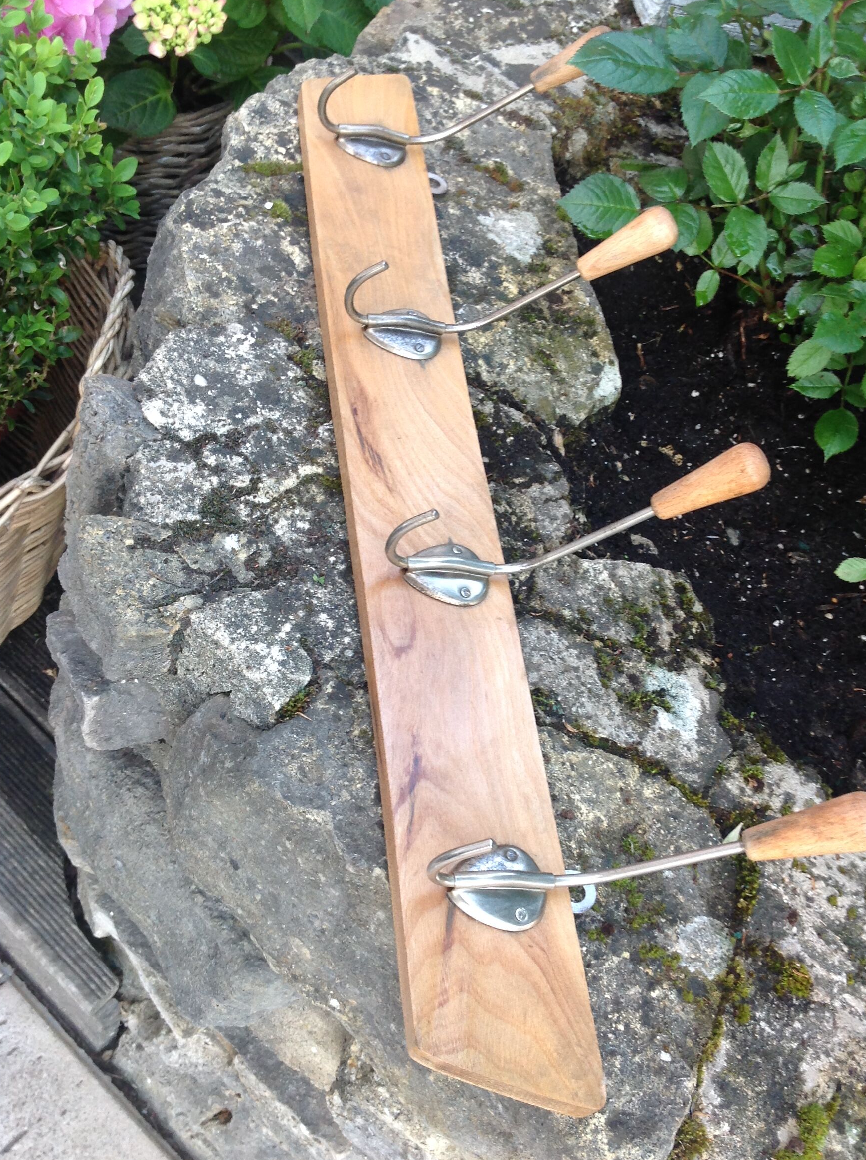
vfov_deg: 47.9
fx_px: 1304
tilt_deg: -51.9
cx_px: 476
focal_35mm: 39
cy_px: 592
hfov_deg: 36.7
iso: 50
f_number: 2.4
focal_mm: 4.28
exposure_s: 1/25
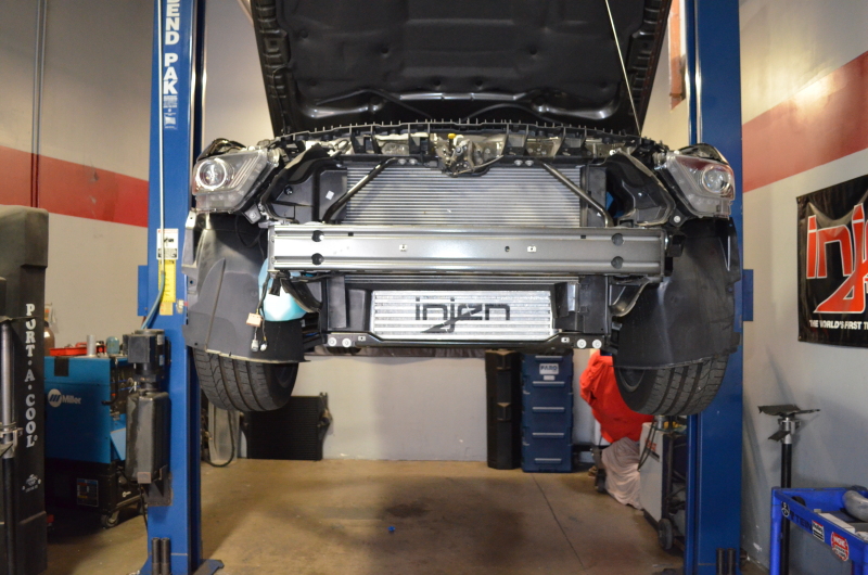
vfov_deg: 47.7
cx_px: 434
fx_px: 650
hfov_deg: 67.5
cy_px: 288
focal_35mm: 27
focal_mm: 18
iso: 3200
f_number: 3.5
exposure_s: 1/60
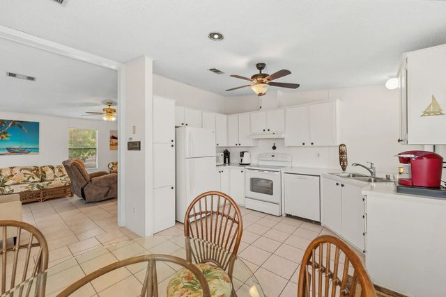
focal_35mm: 14
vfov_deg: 81.2
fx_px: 173
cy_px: 148
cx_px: 223
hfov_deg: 104.2
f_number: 9
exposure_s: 1/8
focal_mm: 14
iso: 250
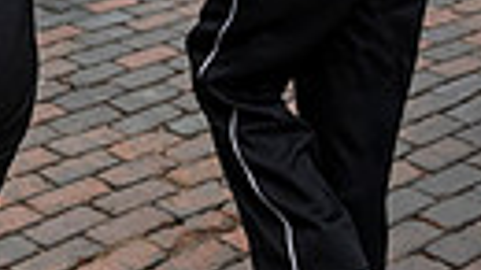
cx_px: -174
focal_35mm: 112
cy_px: -394
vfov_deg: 9.5
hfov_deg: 17.7
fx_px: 1428
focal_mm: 24
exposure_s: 1/1600
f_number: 4
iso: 800
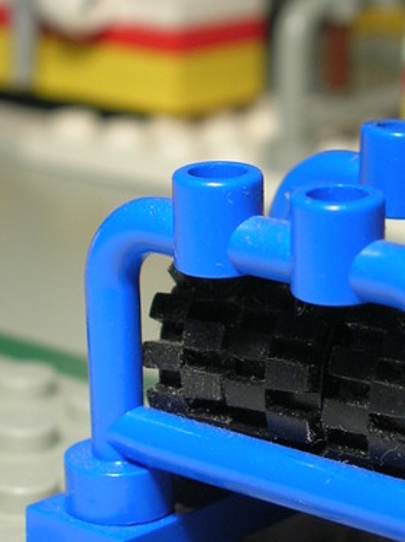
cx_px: 293
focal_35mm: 130
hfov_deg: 11.4
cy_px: 312
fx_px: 2030
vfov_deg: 15.2
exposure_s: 1/34.8
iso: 50
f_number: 3.4
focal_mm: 9
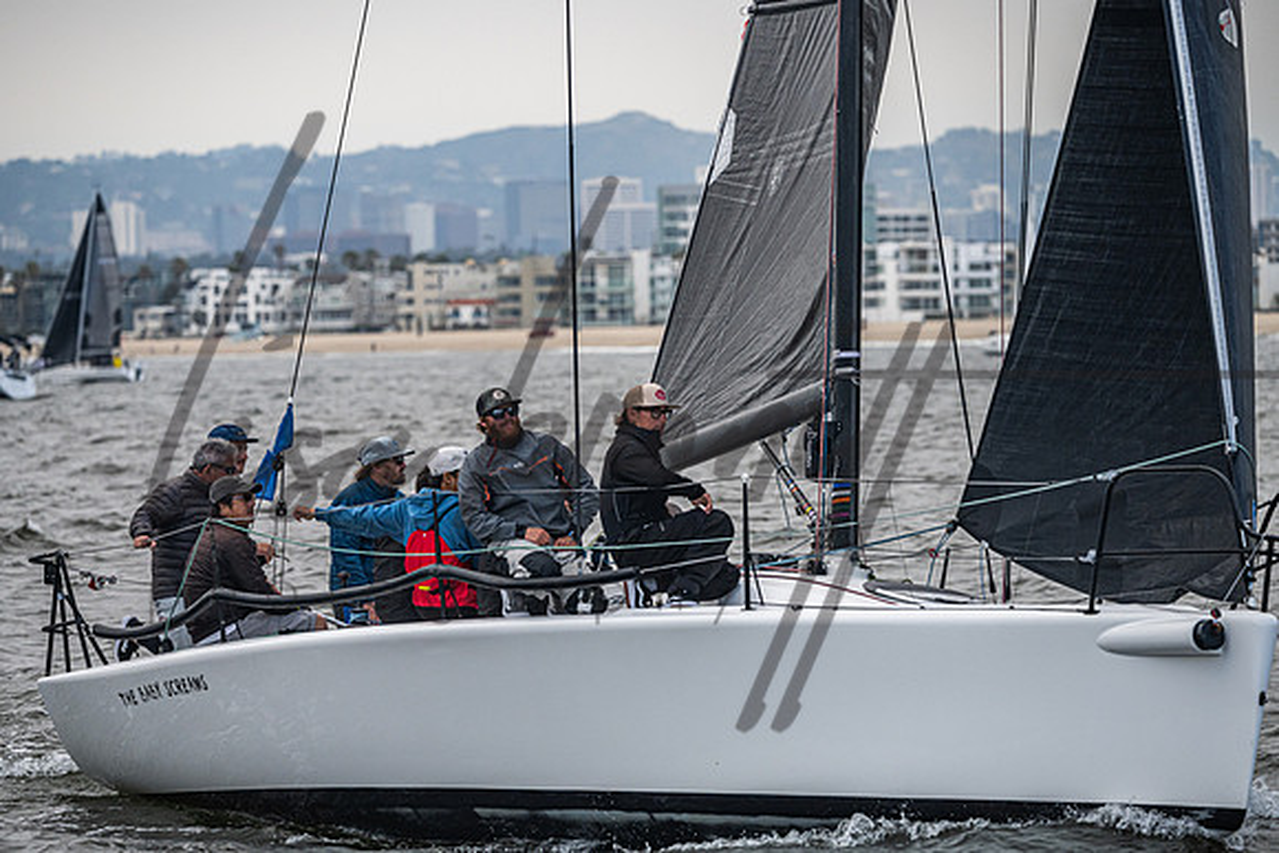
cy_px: 415
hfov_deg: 8.1
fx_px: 9076
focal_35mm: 255
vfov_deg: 5.4
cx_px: 590
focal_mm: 230
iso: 400
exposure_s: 1/2000
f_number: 5.6
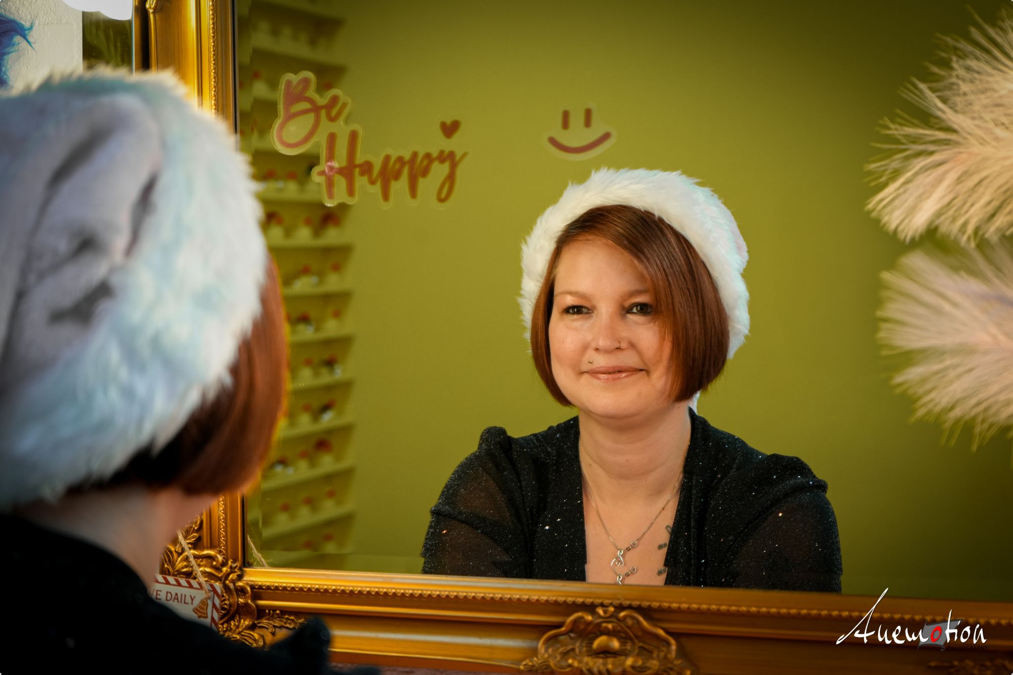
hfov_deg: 32.4
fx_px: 1744
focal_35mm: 62
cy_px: 338
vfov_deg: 21.9
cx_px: 506
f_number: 5.6
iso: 1600
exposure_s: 1/80
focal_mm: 62
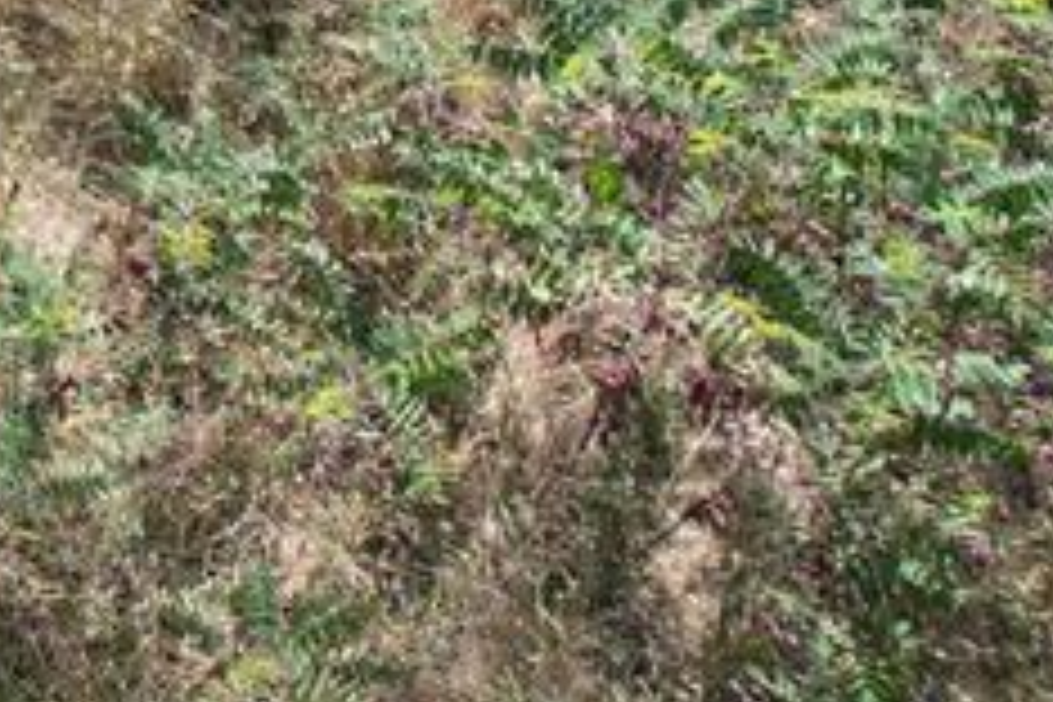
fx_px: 2808
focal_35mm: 96
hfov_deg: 17.9
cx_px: -718
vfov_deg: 12.3
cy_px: -783
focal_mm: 8.38
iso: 100
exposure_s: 1/640
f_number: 2.8
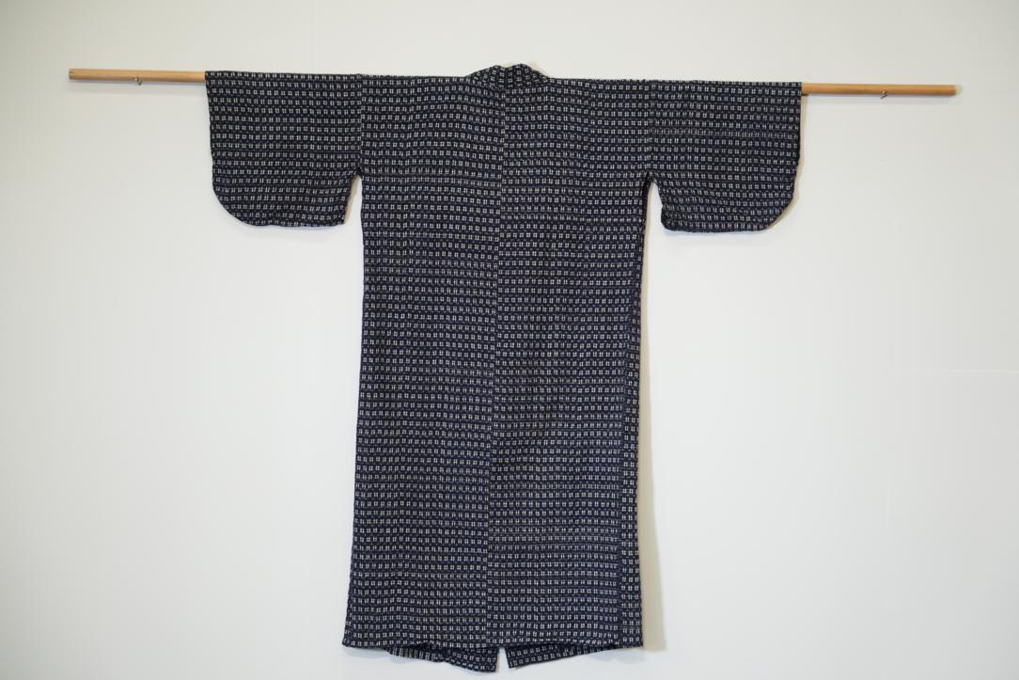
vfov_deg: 19.5
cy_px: 340
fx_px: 1982
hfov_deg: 28.8
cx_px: 510
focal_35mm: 70
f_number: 4
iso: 800
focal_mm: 70
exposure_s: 1/80
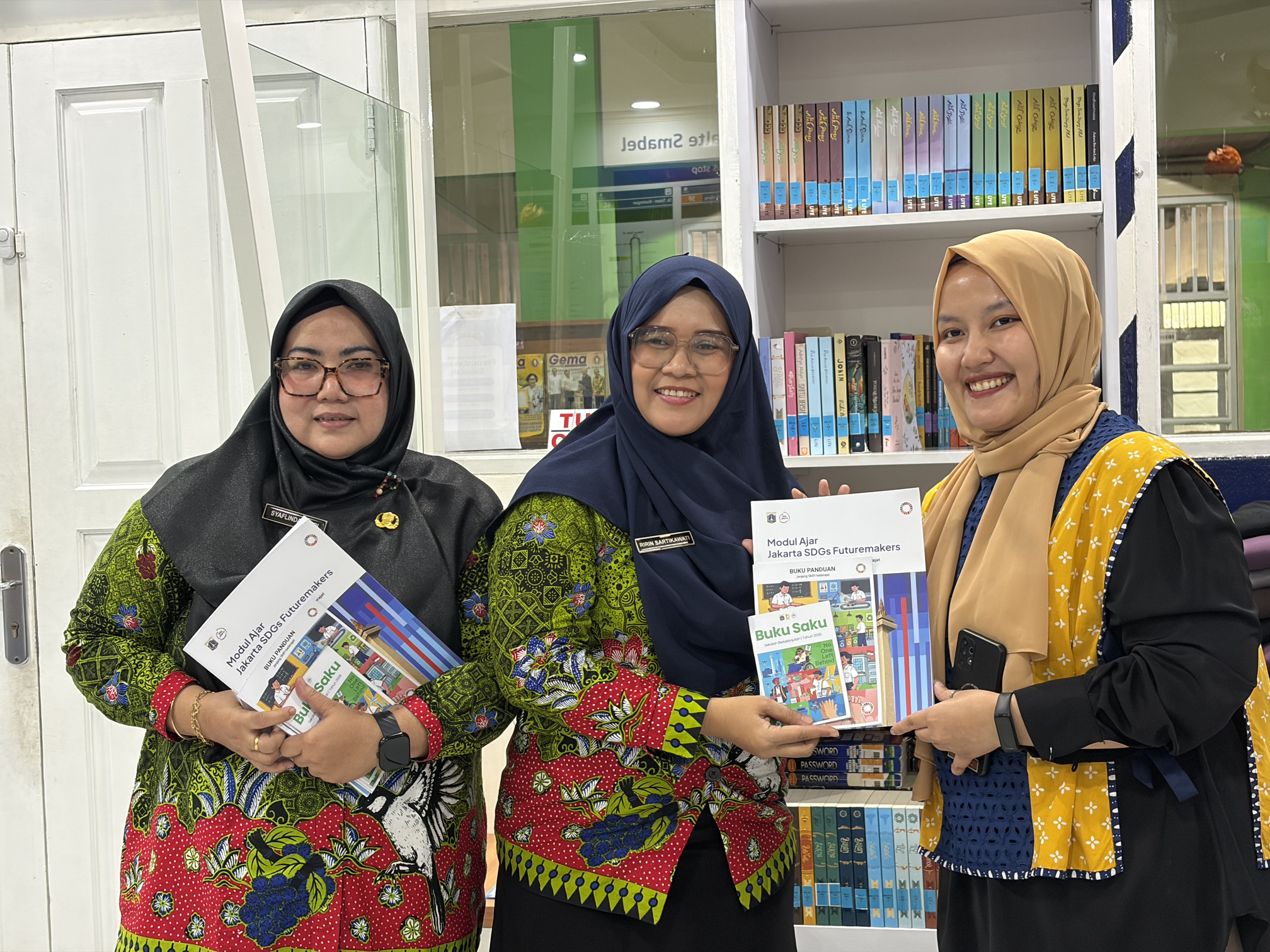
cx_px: 635
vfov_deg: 28.0
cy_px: 476
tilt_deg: -2.4
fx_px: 1908
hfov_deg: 36.8
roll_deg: +2.4
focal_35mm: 52
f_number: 1.6
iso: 160
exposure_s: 1/50
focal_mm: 5.96
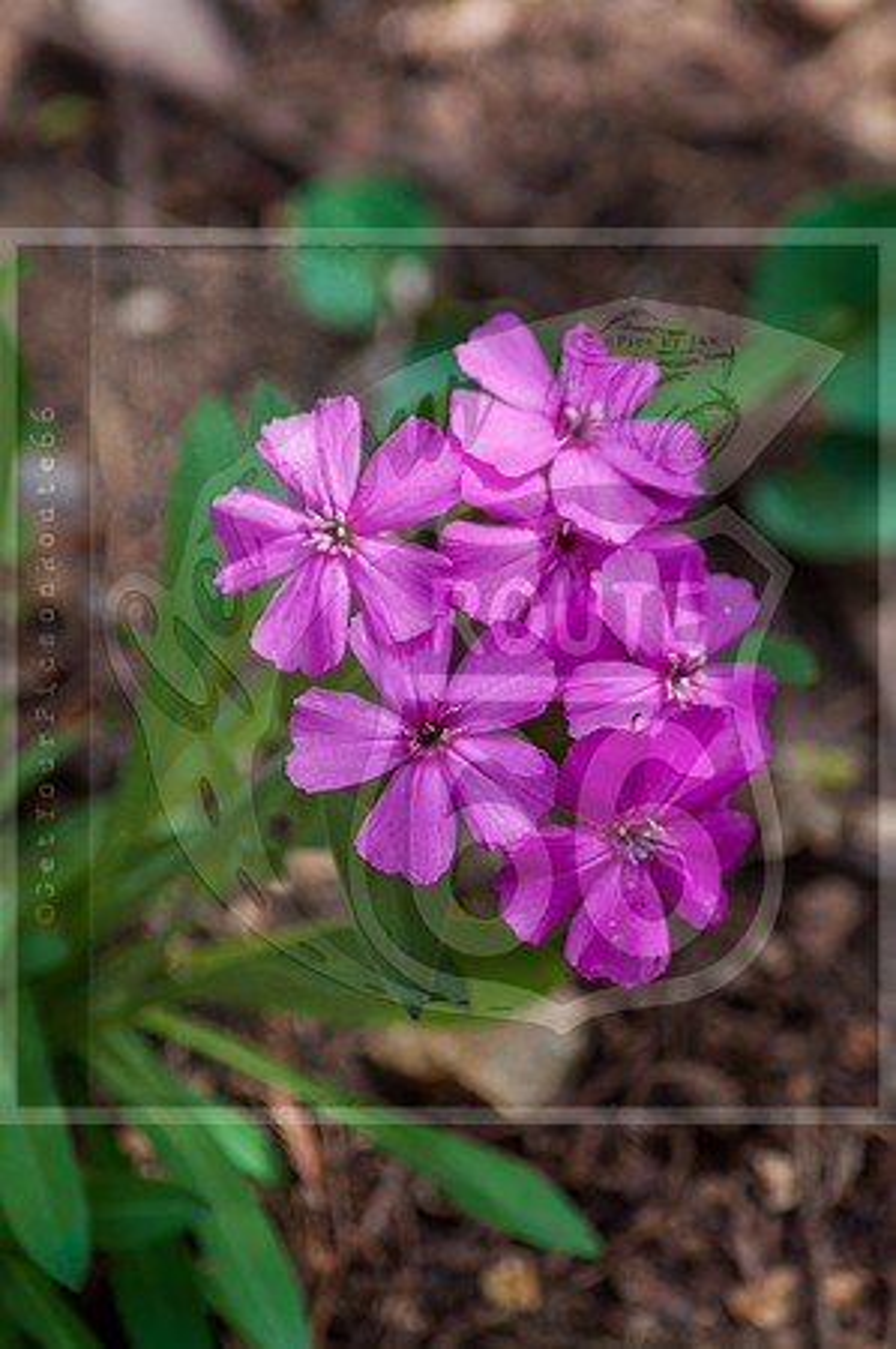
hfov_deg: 3.0
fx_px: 16838
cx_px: 448
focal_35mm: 450
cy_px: 674
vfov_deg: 4.6
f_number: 8
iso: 160
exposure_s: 1/250
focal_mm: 300
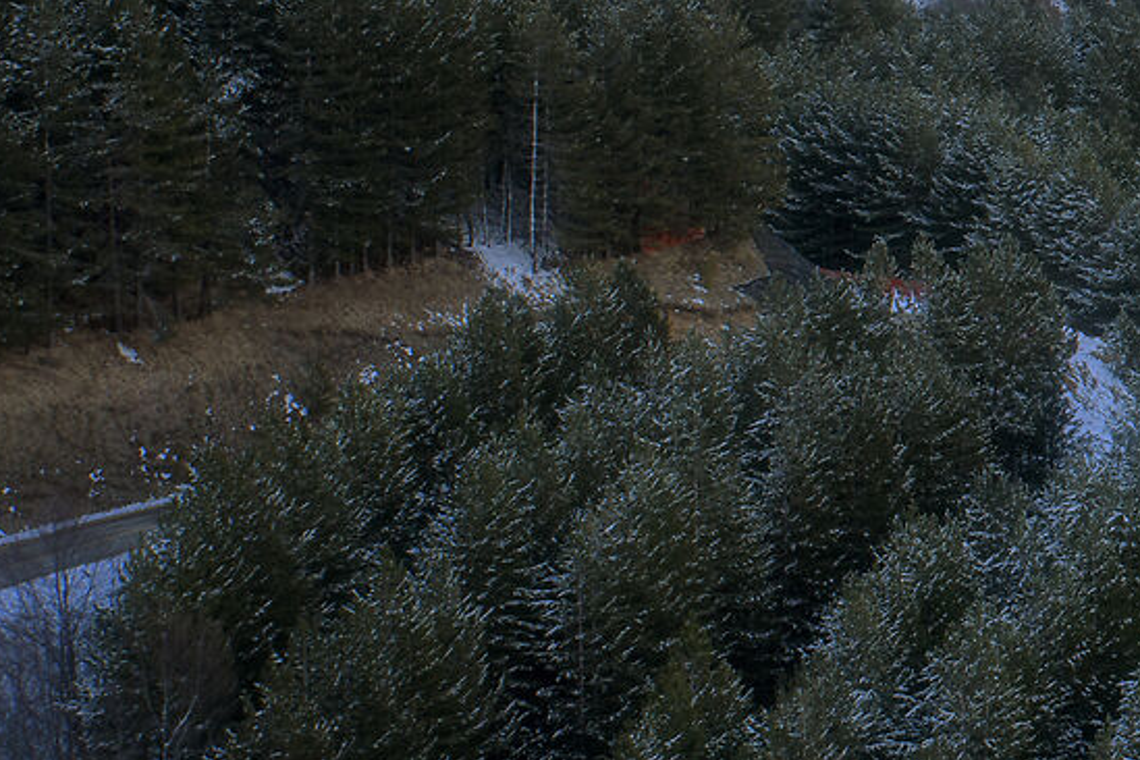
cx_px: 2199
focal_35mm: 153
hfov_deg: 12.1
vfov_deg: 8.9
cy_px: -118
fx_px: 4845
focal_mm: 35
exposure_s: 1/40
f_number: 11
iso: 80
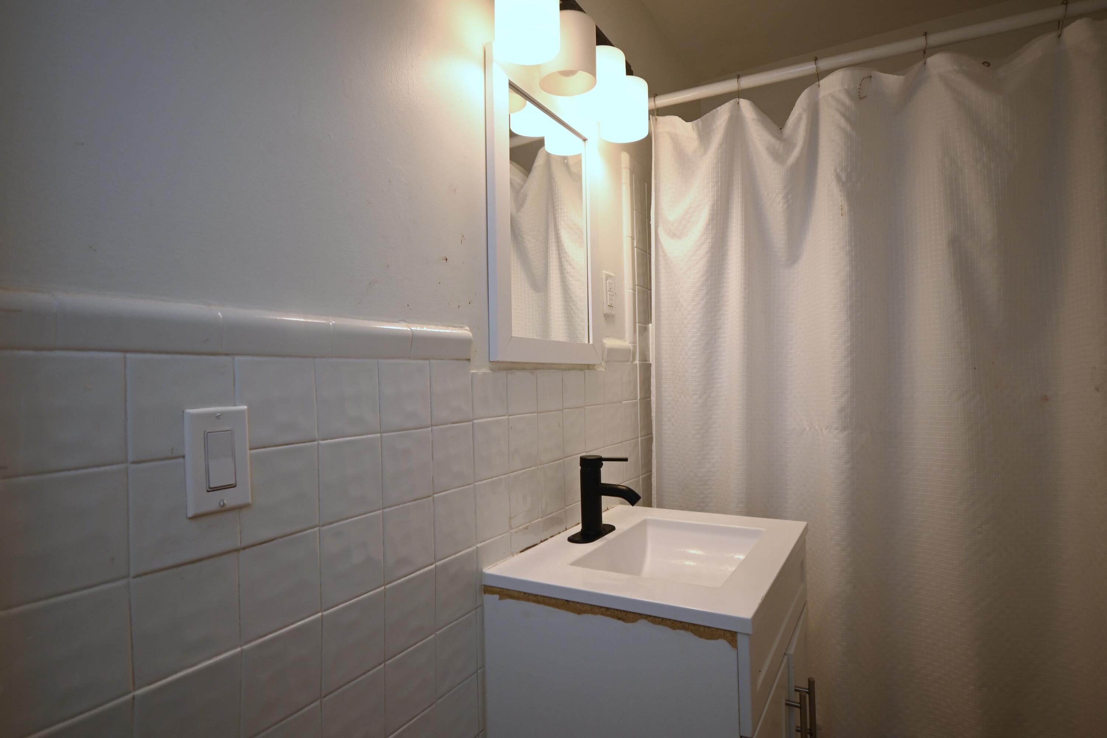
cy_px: 369
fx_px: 584
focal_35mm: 19
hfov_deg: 86.9
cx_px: 554
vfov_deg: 64.6
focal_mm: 13
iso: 320
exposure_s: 1/125
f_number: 5
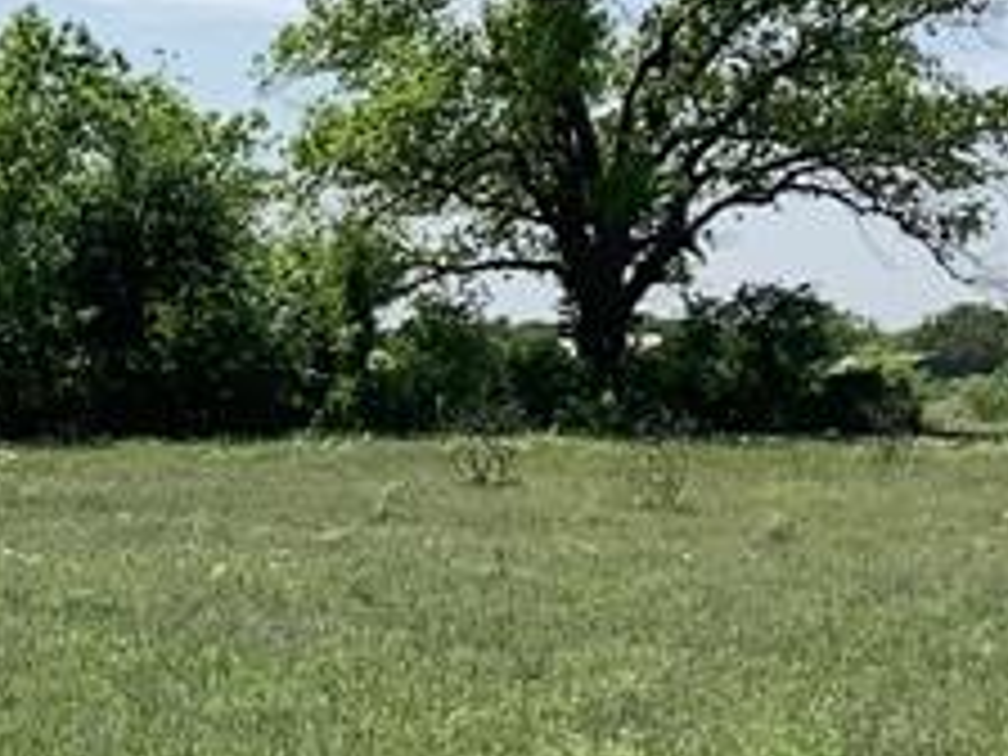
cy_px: 554
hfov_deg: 13.5
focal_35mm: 142
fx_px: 4135
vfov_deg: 10.4
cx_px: -234
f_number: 2.4
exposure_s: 1/1359
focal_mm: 3.3
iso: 25
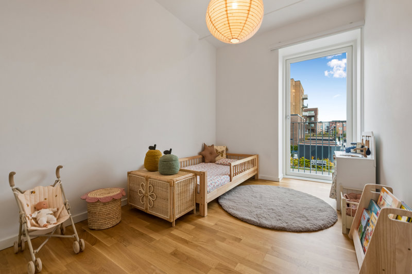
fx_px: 172
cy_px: 137
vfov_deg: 77.3
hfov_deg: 100.4
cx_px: 206
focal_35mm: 15
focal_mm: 15
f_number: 10
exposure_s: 1/8
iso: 200
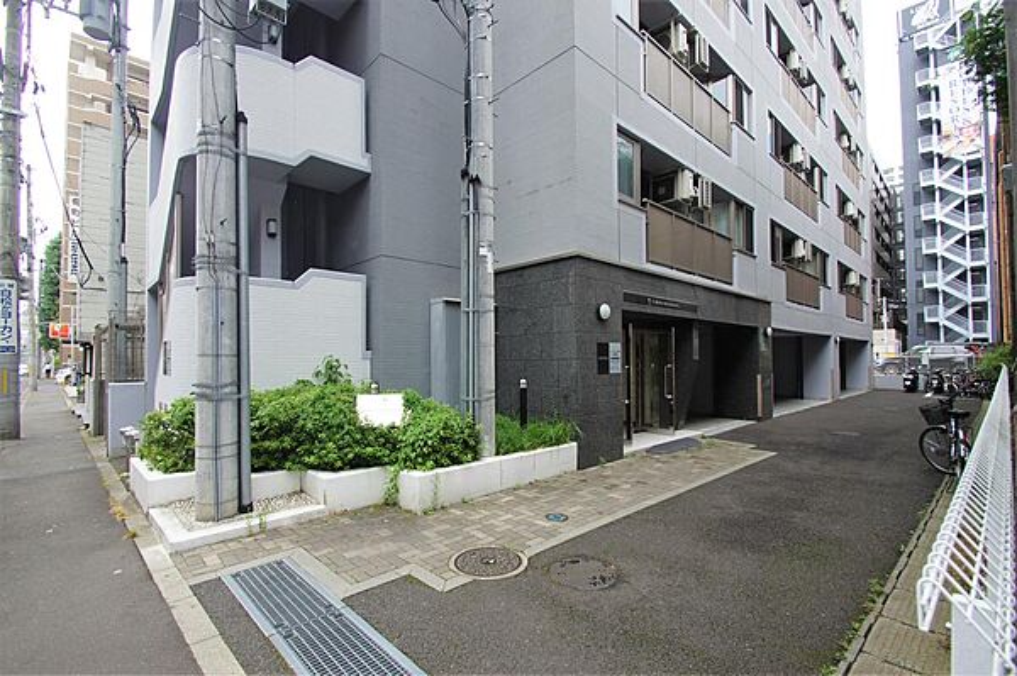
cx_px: 508
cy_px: 338
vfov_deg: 77.2
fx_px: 423
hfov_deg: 100.4
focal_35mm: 15
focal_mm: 10
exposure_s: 1/40
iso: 100
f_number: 7.1
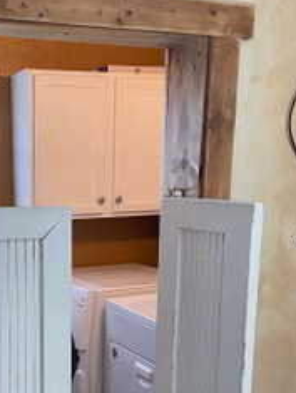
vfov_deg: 35.2
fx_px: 603
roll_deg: +1.5
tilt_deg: -12.8
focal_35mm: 53
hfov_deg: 26.8
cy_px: 303
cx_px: 42
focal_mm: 4.2
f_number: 1.6
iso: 125
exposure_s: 1/60
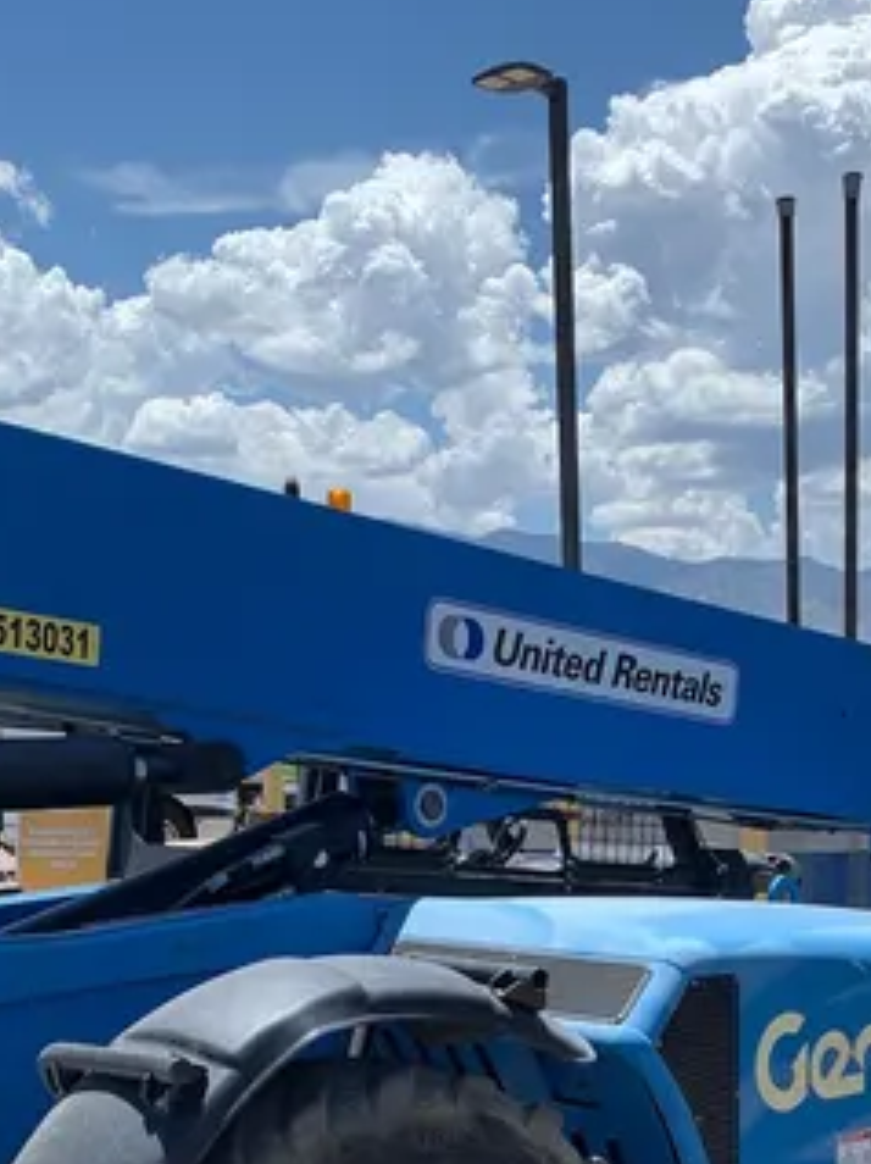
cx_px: 487
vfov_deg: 30.8
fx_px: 2016
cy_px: 1049
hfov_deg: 24.4
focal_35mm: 60
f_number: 1.8
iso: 25
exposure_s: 1/2309
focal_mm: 4.25
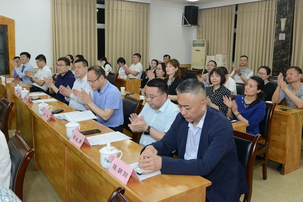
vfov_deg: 42.4
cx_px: 152
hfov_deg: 60.3
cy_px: 101
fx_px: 261
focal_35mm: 31
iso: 1250
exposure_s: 1/40
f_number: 5.6
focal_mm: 31
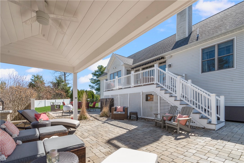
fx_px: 102
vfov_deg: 77.3
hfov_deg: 100.4
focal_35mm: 15
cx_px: 122
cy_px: 82
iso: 400
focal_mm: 10
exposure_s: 1/320
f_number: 14
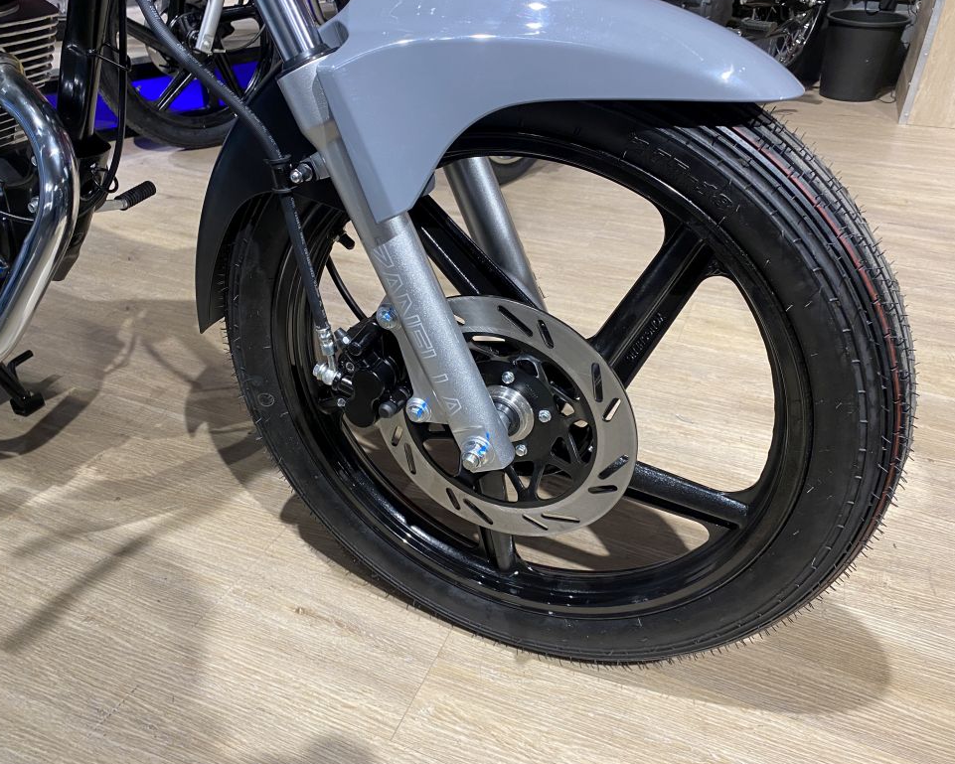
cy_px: 379
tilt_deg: -30.0
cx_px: 455
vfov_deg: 51.5
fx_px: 791
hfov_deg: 62.2
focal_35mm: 28
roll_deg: -0.6
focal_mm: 4.25
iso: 80
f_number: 1.8
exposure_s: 1/50
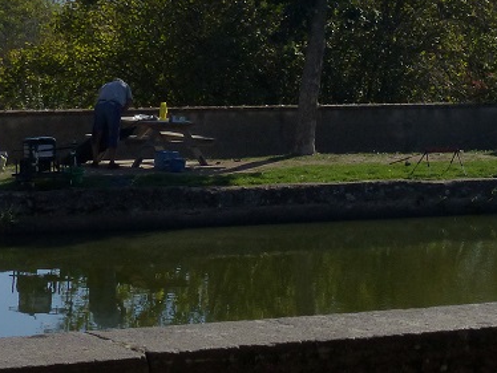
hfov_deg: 11.9
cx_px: 541
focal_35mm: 163
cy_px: -72
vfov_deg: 9.0
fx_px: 2342
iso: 160
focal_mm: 10.9
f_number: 5
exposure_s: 1/1600
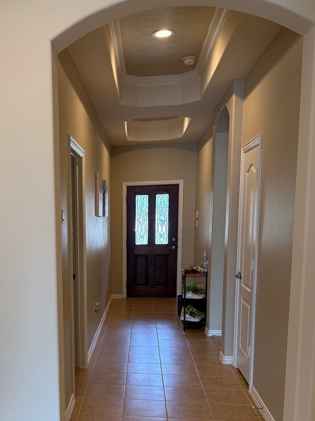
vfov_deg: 46.8
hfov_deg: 35.8
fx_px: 473
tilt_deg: -9.0
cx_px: 70
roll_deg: +1.0
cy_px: 293
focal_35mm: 39
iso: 250
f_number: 1.78
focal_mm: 6.76
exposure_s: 1/120
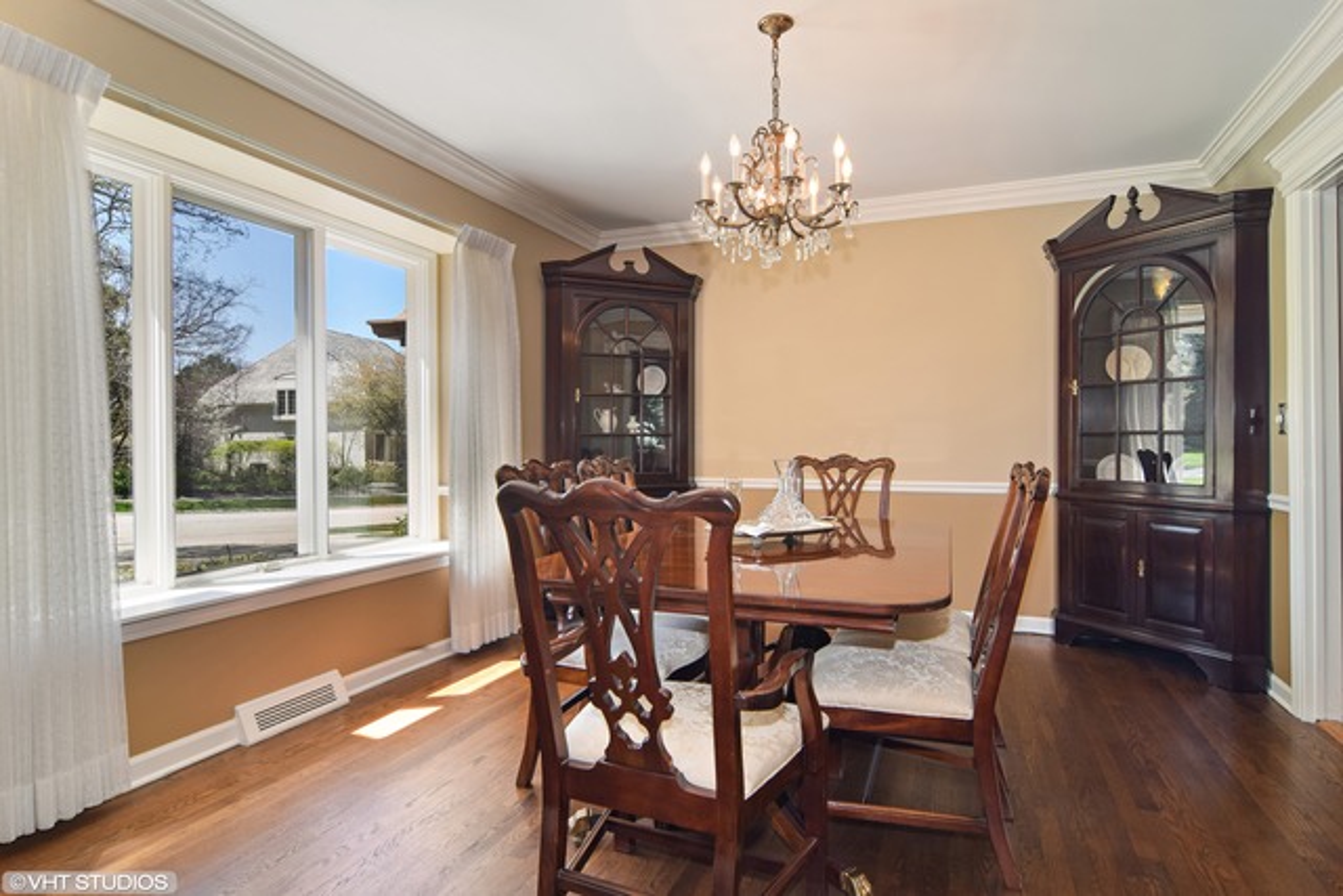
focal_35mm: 18
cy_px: 448
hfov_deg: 90.0
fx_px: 672
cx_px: 672
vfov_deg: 67.4
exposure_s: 1/13
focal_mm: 12
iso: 200
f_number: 8
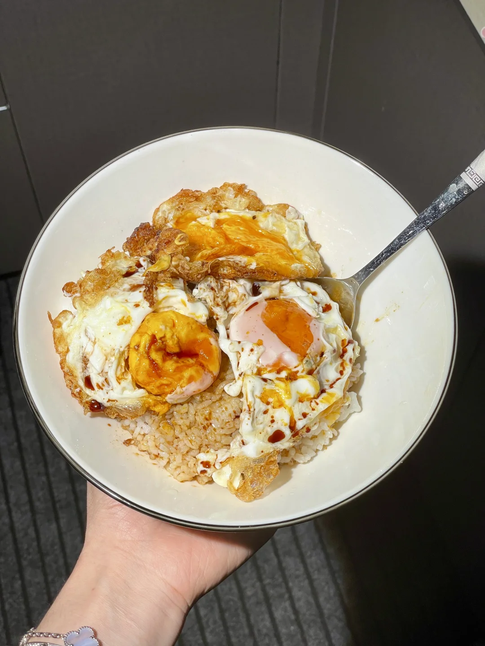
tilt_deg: -59.9
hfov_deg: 28.0
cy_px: 323
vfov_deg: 36.8
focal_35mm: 52
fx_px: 971
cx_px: 242
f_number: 2
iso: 25
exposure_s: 1/484
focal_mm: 6
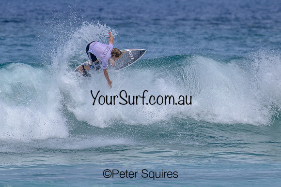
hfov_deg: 1.9
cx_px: 149
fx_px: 8436
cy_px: 90
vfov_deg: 1.3
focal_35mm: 1081
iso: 640
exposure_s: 1/2000
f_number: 11
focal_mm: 800
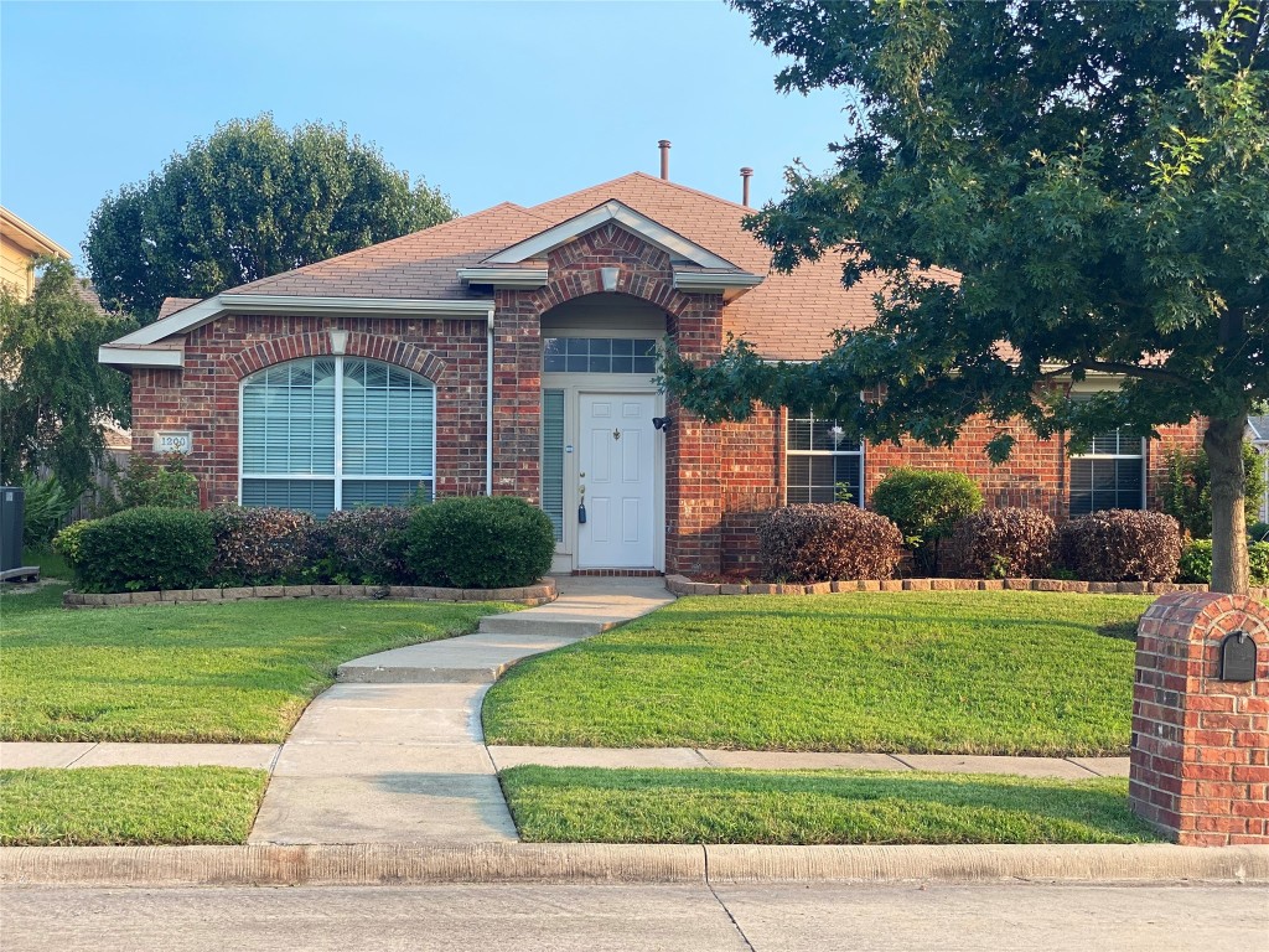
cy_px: 476
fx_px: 1906
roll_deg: -1.3
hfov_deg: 36.8
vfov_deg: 28.0
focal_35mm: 52
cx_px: 634
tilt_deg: +0.4
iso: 20
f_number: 2
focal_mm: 6
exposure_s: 1/122
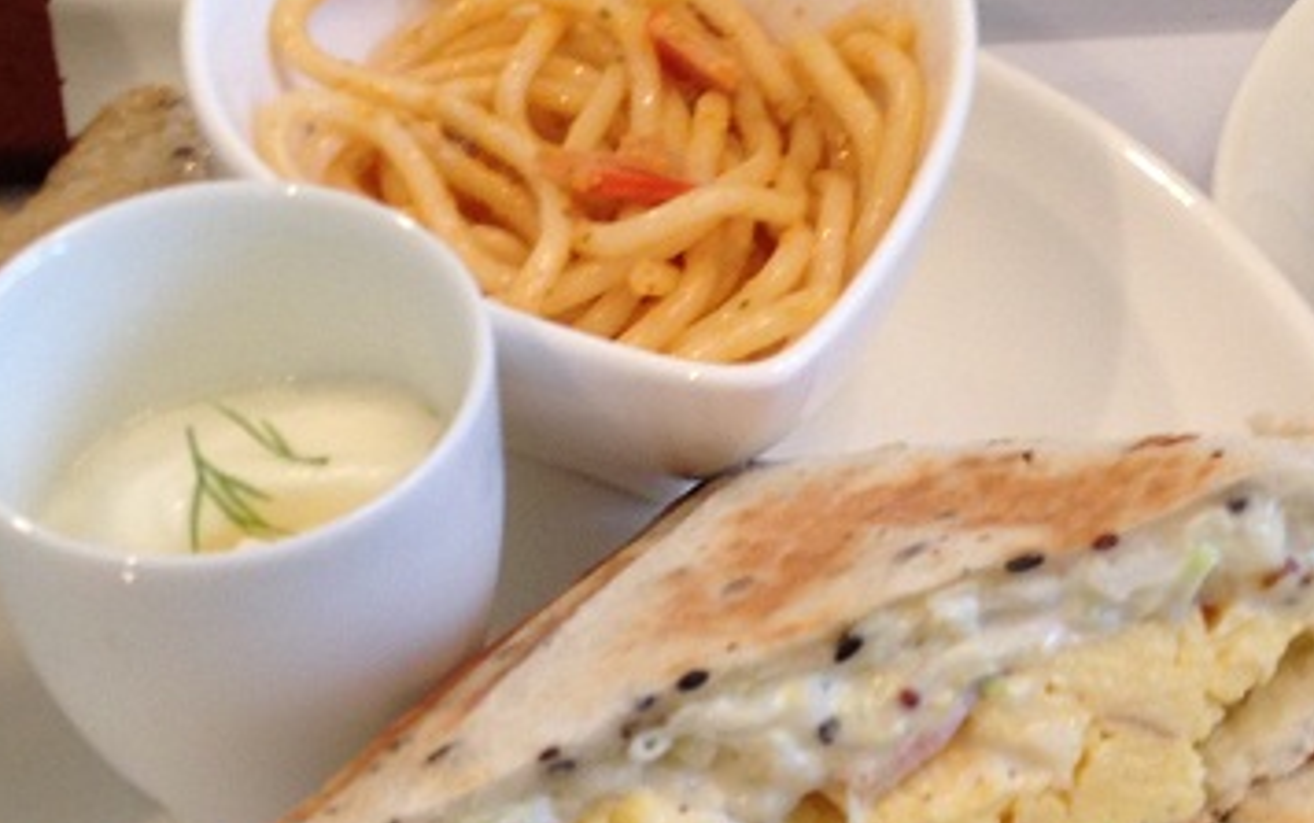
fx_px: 3655
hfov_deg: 20.4
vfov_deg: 12.8
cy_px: 640
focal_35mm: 102
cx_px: 786
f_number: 2.4
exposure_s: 1/20
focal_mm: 4.28
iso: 64
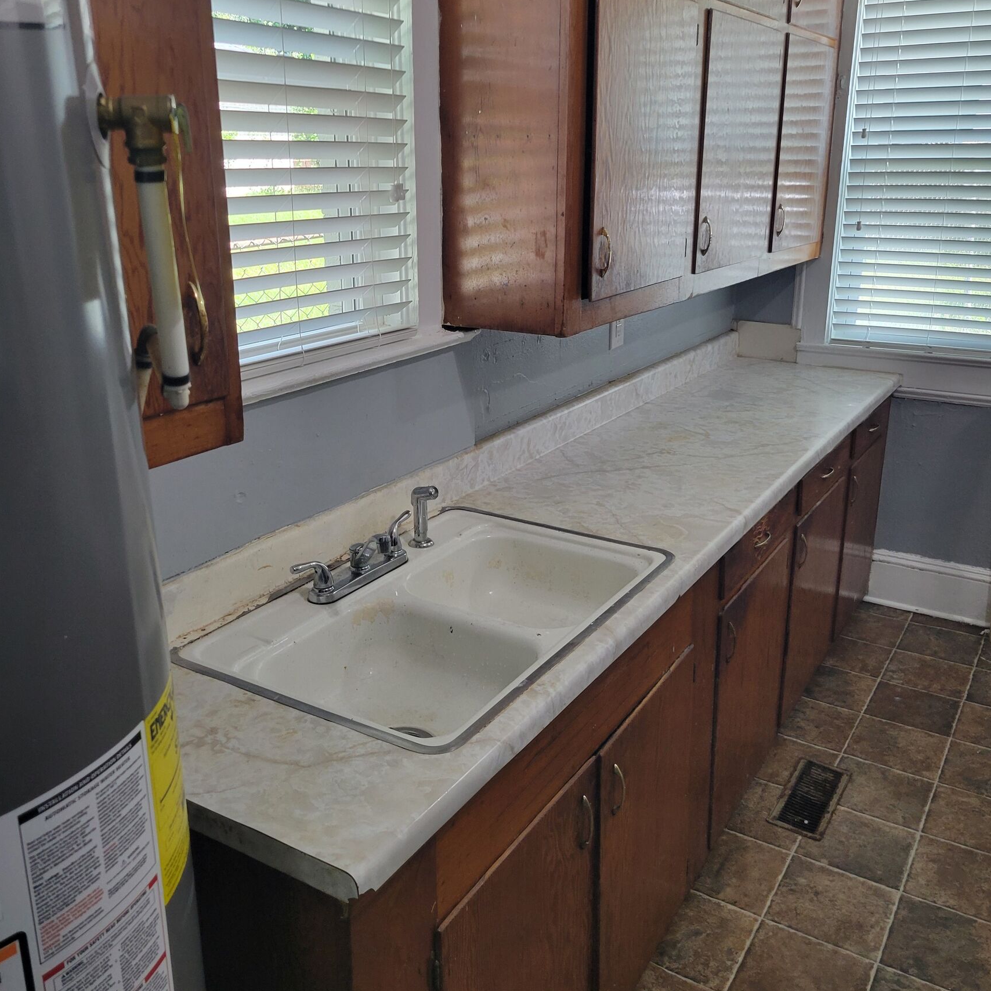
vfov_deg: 52.5
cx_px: 498
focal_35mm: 31
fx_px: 1004
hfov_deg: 52.5
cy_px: 468
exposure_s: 1/120
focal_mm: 5.4
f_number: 1.8
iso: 250
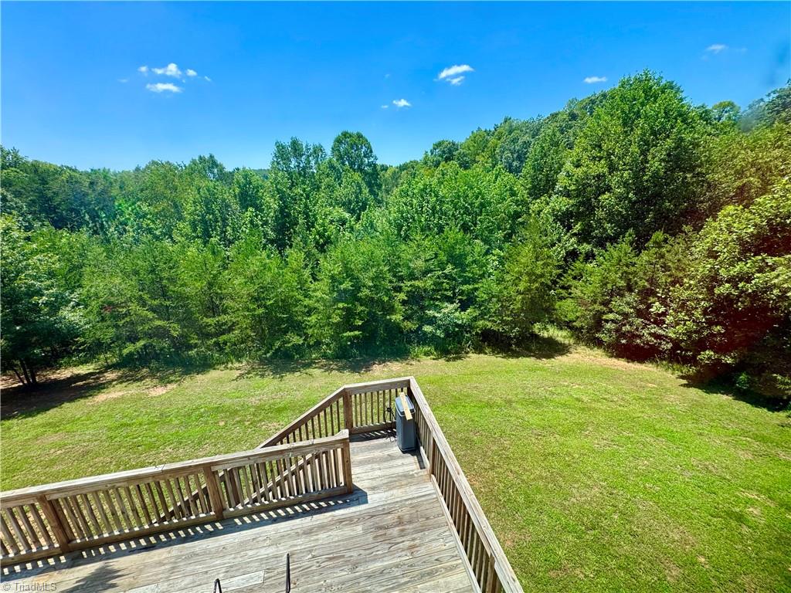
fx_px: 320
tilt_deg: -18.1
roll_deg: +0.8
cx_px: 396
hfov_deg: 102.1
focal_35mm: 14
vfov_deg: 85.7
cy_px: 296
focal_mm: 2.22
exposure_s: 1/440
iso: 40
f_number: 2.2
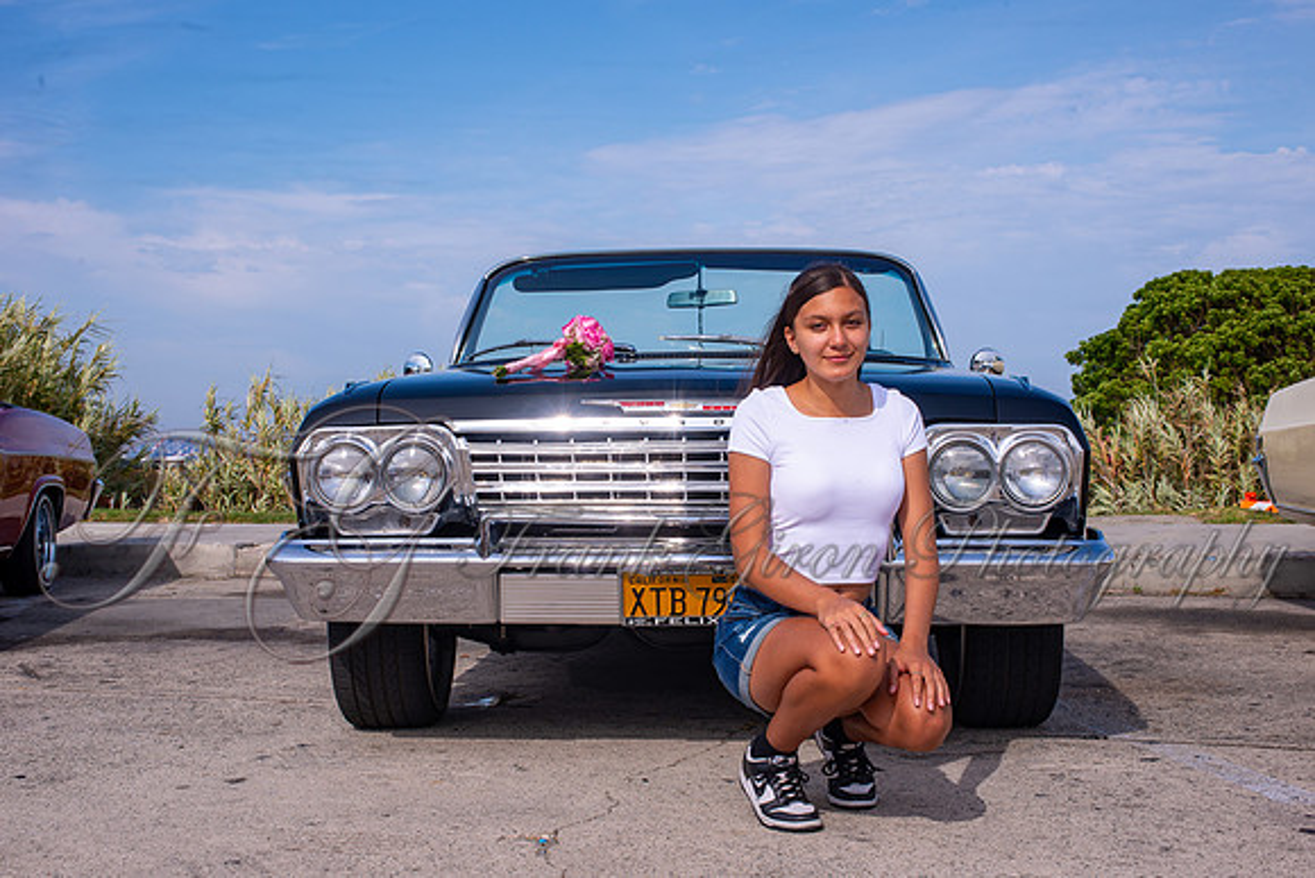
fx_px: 1827
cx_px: 658
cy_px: 439
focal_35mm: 50
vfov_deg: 27.0
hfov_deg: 39.6
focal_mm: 50
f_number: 13
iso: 100
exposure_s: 1/200
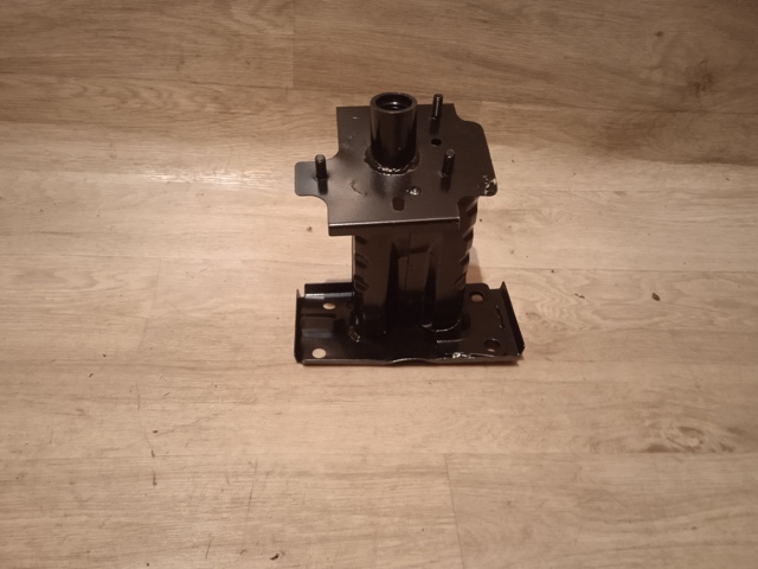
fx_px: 613
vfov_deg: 49.7
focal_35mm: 28
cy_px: 284
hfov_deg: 63.4
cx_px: 379
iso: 951
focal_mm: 3.43
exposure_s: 1/14.3
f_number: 2.2
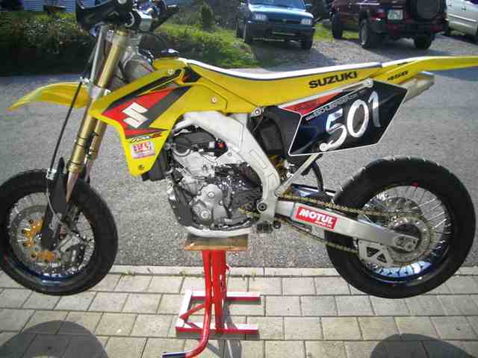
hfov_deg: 52.6
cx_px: 239
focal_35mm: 35
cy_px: 179
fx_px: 483
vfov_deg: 40.7
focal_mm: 5.8
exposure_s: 1/800
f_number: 2.6
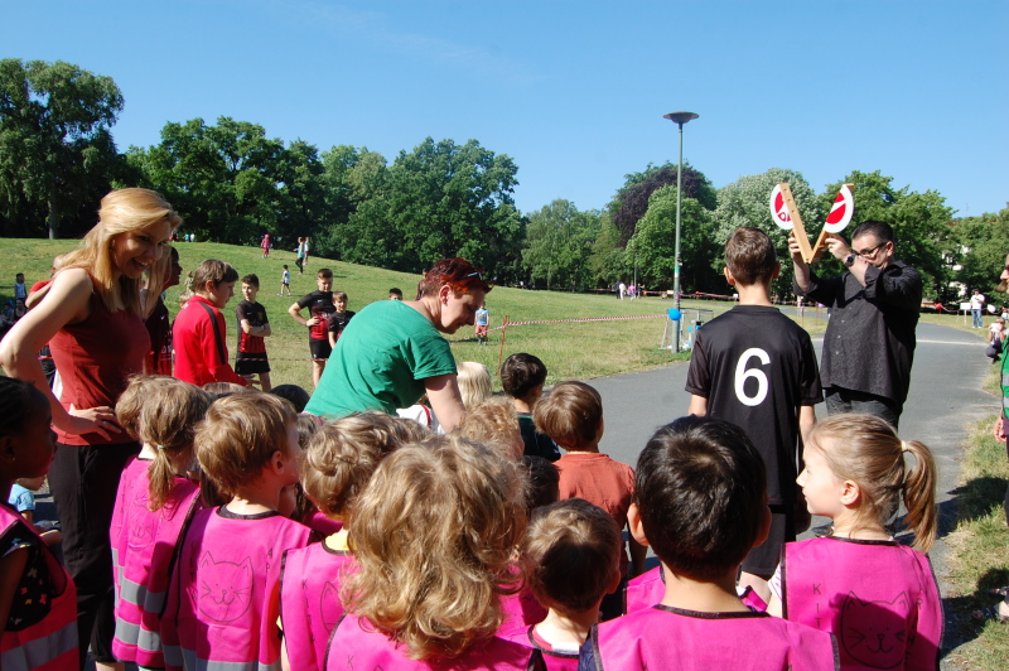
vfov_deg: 47.9
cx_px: 504
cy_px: 336
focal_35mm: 27
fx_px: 756
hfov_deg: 67.4
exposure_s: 1/320
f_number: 9
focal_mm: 18
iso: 200
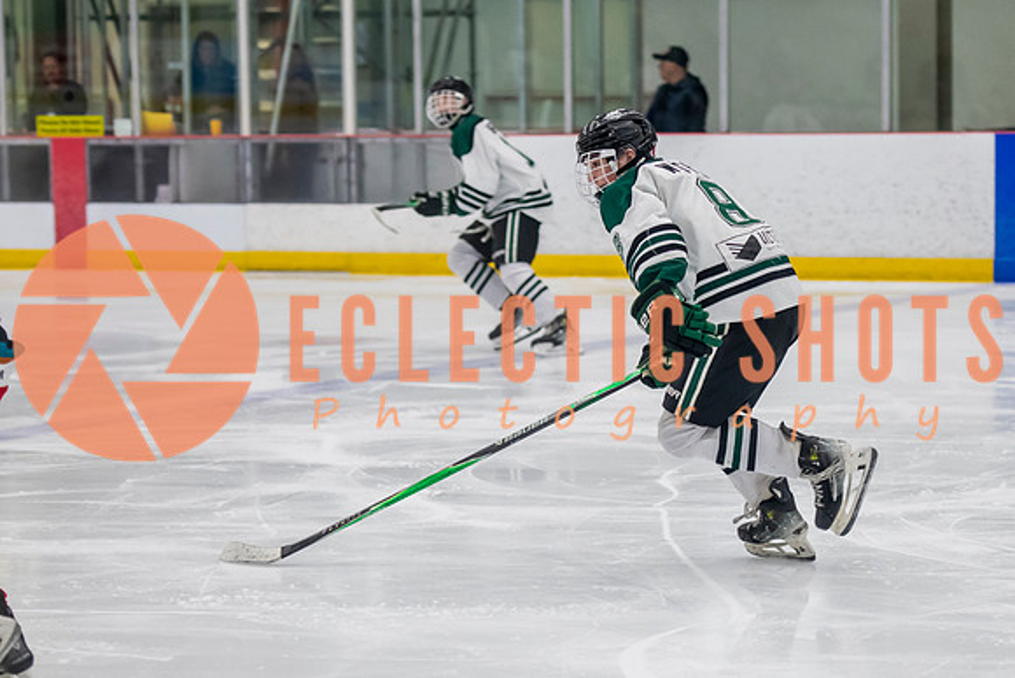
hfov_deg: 13.8
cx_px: 608
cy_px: 389
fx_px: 4192
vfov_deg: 9.2
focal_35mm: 149
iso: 2000
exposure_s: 1/640
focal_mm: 90
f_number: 3.2
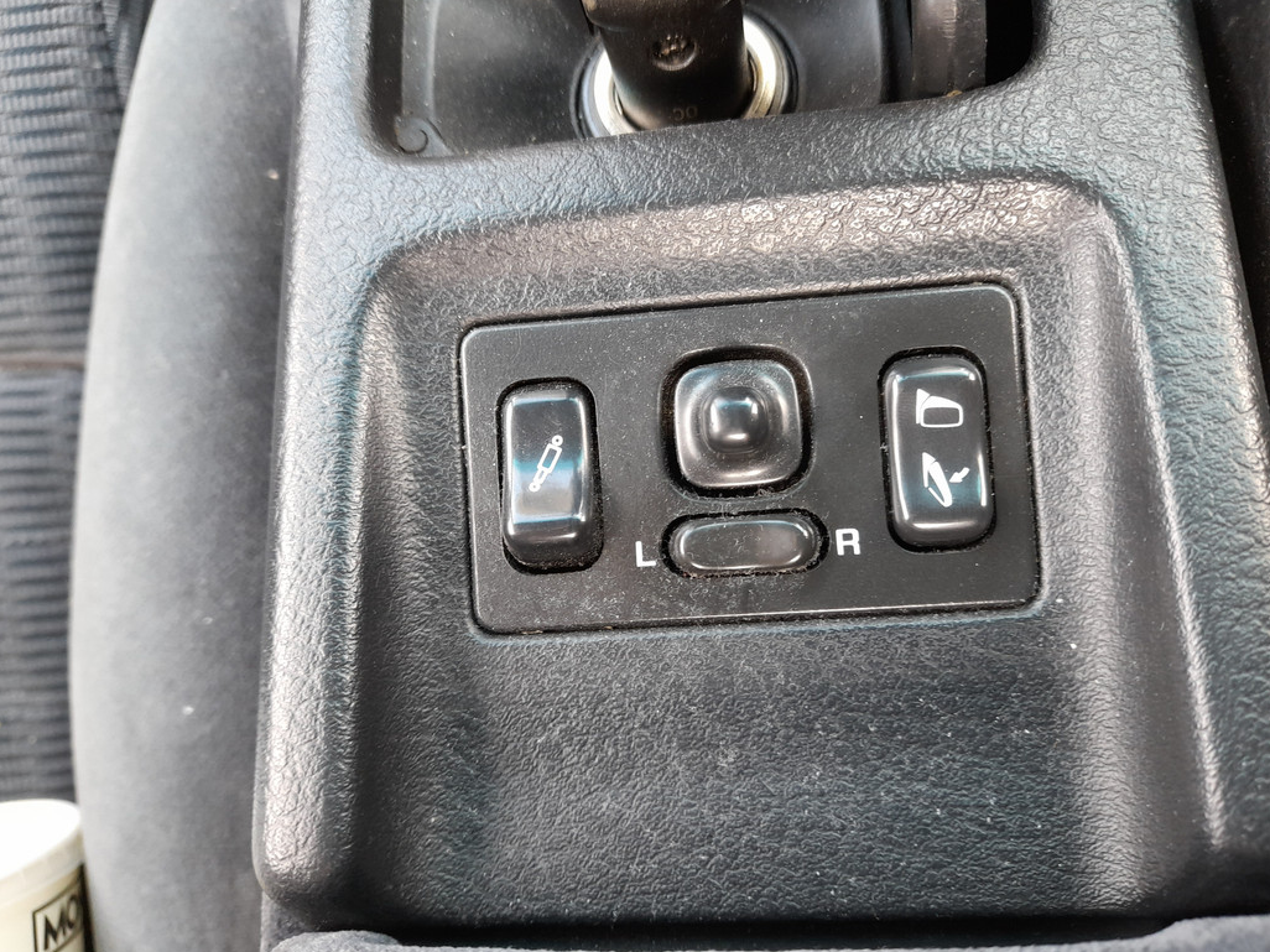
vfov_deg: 53.0
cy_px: 483
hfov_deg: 67.3
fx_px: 954
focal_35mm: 26
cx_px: 648
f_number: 2
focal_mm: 4.6
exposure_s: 1/50
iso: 200
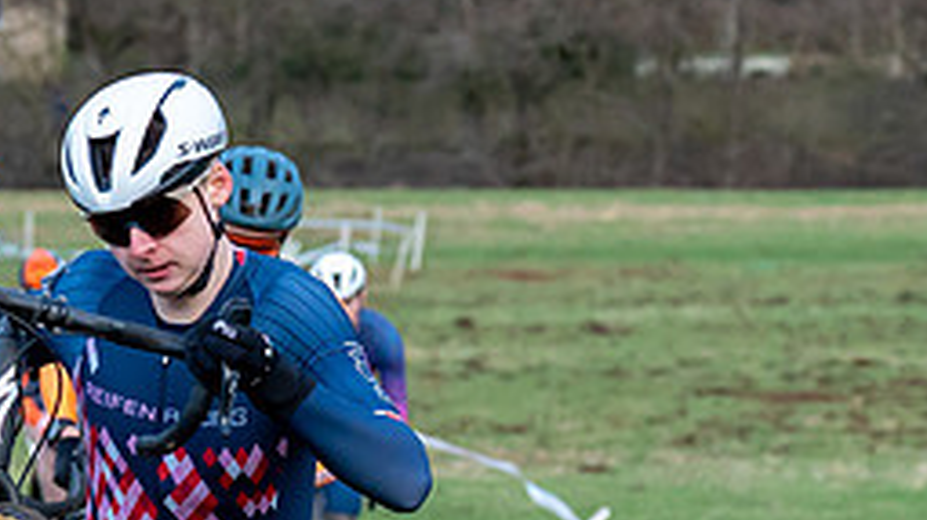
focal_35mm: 306
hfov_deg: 7.0
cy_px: 354
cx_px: 136
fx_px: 7516
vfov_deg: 4.0
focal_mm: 70
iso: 2000
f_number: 4
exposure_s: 1/1000
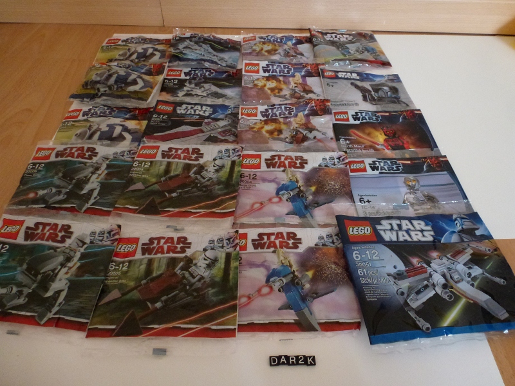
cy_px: 193
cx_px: 258
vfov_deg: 56.8
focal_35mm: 24
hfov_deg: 71.6
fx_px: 357
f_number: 3.3
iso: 400
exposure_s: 1/8
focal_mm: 4.3
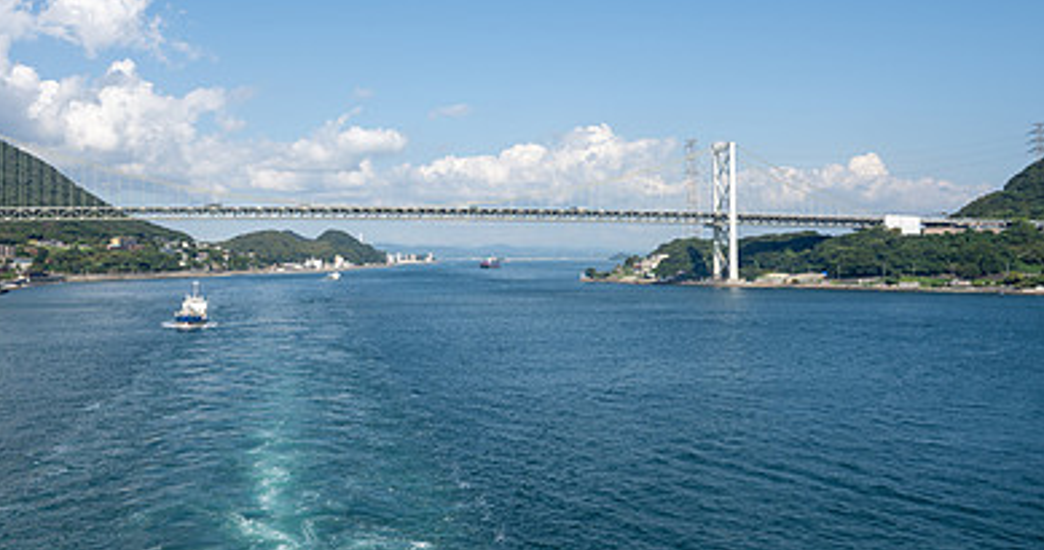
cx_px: 365
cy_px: 218
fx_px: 1036
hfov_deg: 52.6
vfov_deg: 29.7
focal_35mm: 38
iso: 125
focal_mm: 24
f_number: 11
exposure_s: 1/160
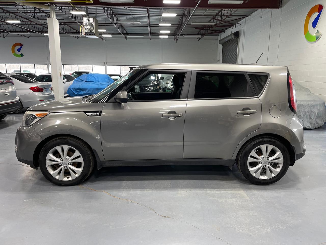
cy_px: 122
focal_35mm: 25
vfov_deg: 54.9
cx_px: 163
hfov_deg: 69.4
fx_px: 235
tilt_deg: -11.9
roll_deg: -0.6
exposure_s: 1/120
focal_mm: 5.1
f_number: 1.6
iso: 100
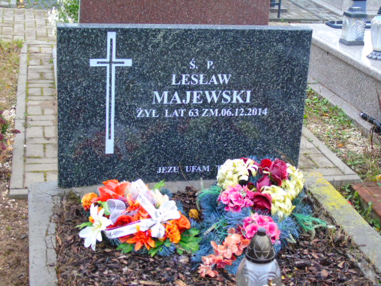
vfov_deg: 23.7
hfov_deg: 31.2
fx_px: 682
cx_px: 190
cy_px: 143
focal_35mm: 62
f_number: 4.5
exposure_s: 1/30
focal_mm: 11
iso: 160
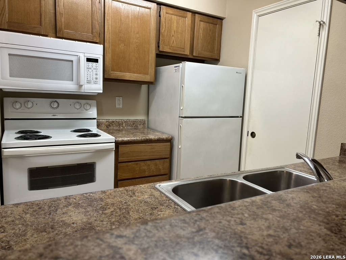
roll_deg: -2.9
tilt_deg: -7.8
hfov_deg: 67.3
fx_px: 260
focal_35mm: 26
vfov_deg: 53.1
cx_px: 173
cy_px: 130
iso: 80
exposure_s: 1/60
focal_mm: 5.7
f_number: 1.5
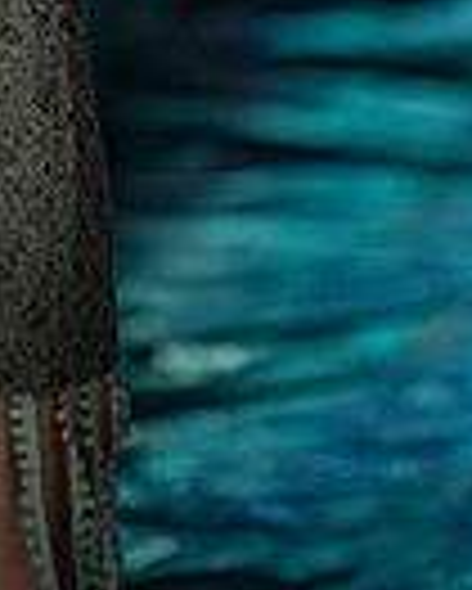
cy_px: -410
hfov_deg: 2.7
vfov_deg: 3.3
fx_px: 10099
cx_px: 90
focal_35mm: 579
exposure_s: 1/1000
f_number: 2.8
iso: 1600
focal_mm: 180
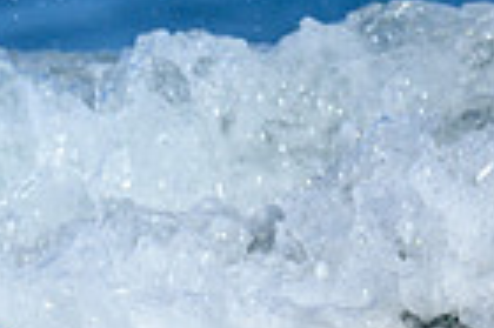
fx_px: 56771
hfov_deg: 0.5
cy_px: 379
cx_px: -454
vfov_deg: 0.3
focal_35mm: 4142
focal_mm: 800
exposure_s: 1/2000
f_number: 6.3
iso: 160
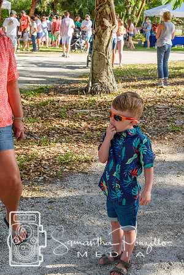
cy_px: 138
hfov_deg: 25.8
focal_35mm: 52
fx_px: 402
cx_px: 92
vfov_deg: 37.9
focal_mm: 35
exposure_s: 1/250
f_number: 8
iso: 250
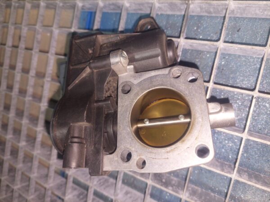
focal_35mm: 25
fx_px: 195
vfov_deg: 54.9
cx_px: 135
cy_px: 101
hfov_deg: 69.4
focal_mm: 5.23
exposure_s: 1/100
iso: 64
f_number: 1.8
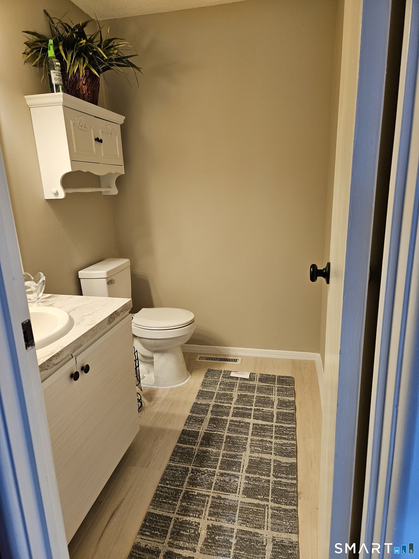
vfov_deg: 73.9
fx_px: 371
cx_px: 210
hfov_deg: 58.9
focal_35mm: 23
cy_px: 280
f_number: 1.8
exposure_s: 1/120
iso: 200
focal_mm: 5.4
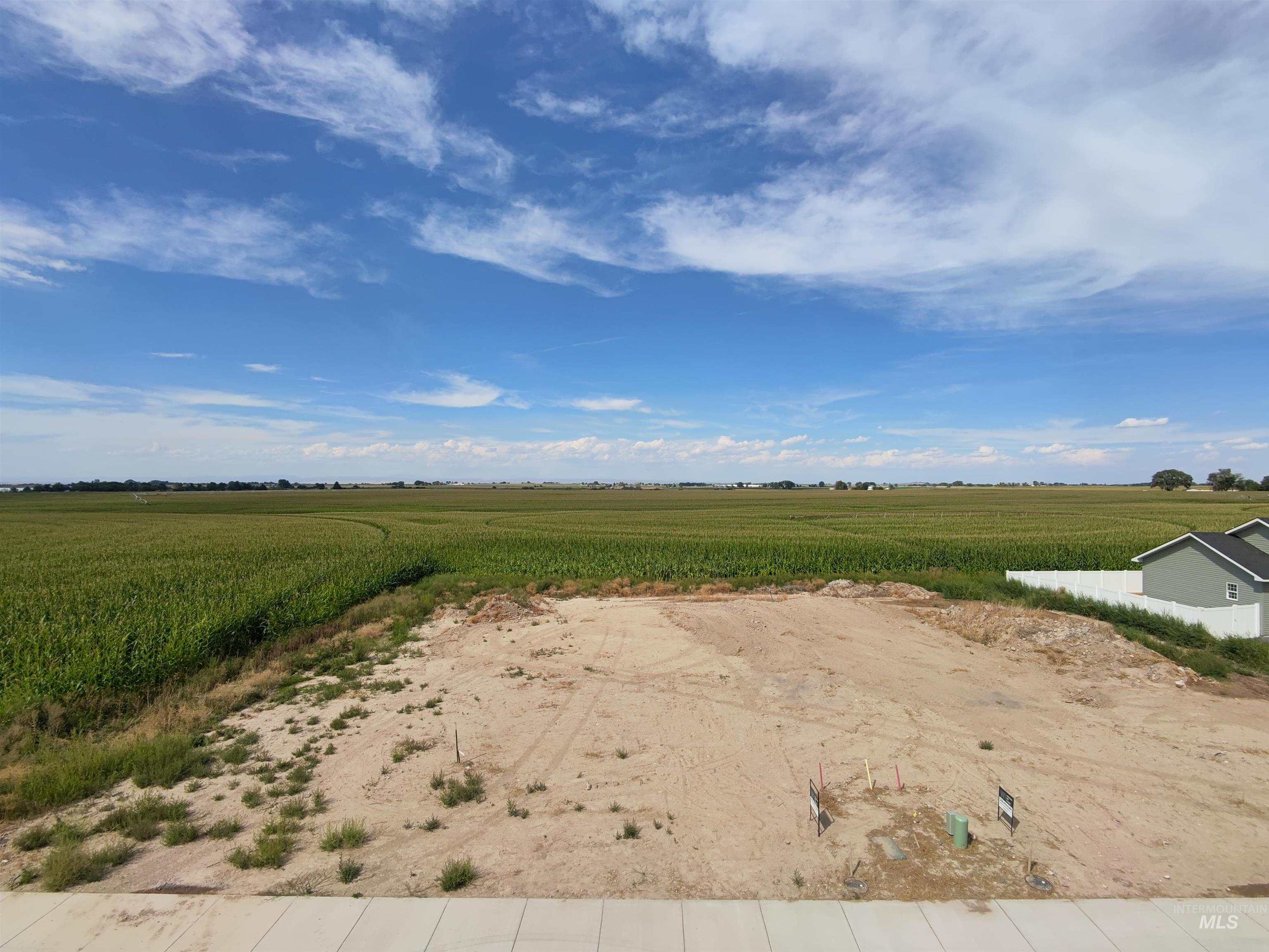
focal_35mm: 16
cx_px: 634
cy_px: 476
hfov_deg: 94.5
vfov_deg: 78.1
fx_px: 587
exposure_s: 1/1684
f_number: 2.55
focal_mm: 16
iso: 102
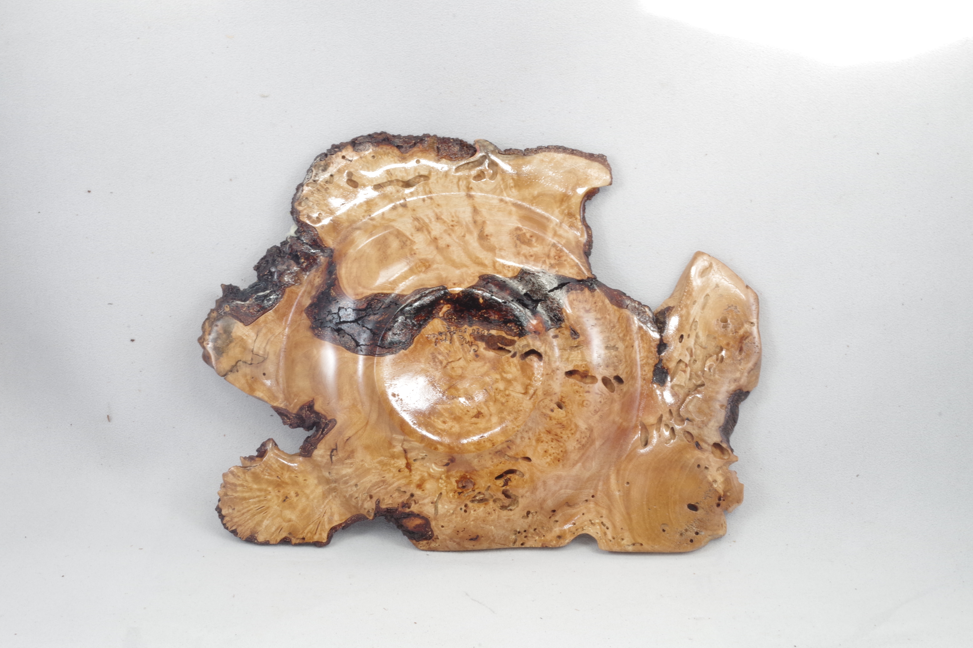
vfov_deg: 23.2
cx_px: 486
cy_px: 324
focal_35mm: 58
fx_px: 1581
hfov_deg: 34.2
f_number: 29
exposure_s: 1/4
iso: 500
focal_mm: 39
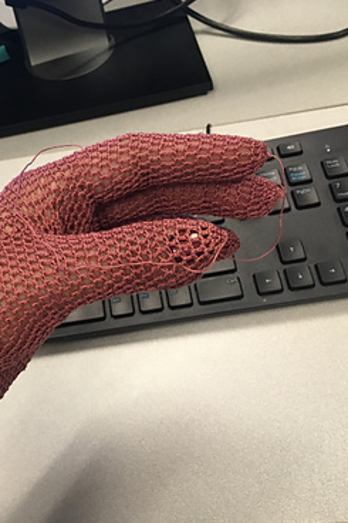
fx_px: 595
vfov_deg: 47.4
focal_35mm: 41
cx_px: 51
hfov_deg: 31.4
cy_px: 262
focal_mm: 4.15
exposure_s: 1/30
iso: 160
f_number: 2.2
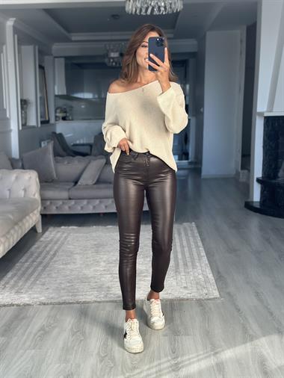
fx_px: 525
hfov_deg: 30.3
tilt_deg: -21.0
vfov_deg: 39.6
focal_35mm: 48
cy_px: 189
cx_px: 142
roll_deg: +0.5
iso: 100
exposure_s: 1/171
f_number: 1.78
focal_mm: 6.86
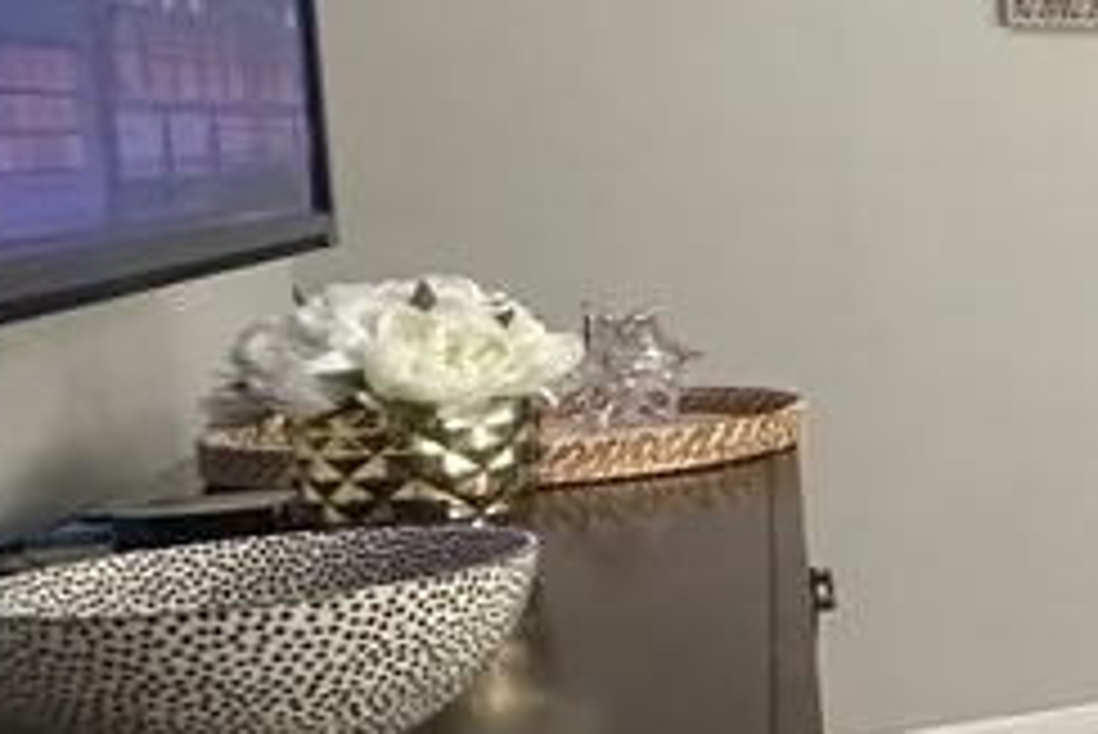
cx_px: 2164
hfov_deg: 19.5
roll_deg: -0.7
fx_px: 1862
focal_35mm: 61
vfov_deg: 22.3
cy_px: 315
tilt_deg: -5.6
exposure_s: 1/60
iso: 320
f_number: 2.2
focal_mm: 2.22
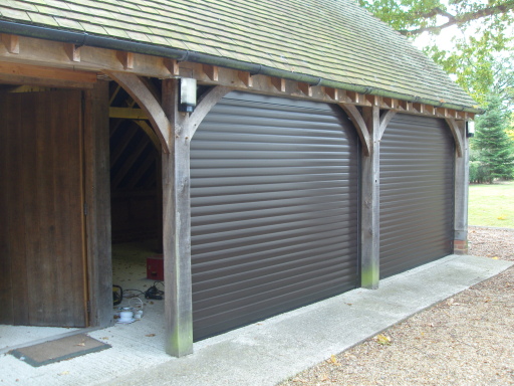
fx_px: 549
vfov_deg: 38.7
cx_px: 257
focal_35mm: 37
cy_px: 193
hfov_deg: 50.1
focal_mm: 6.2
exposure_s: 1/40
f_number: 2.8
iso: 80
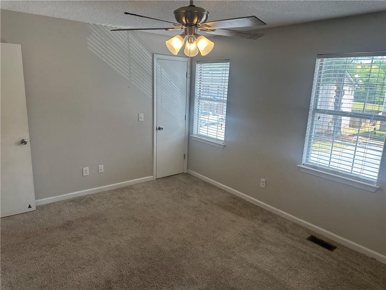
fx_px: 268
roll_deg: -2.4
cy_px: 145
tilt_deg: -12.1
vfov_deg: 56.8
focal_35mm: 24
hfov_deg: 71.6
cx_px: 193
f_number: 1.78
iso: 80
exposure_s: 1/184
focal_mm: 6.86
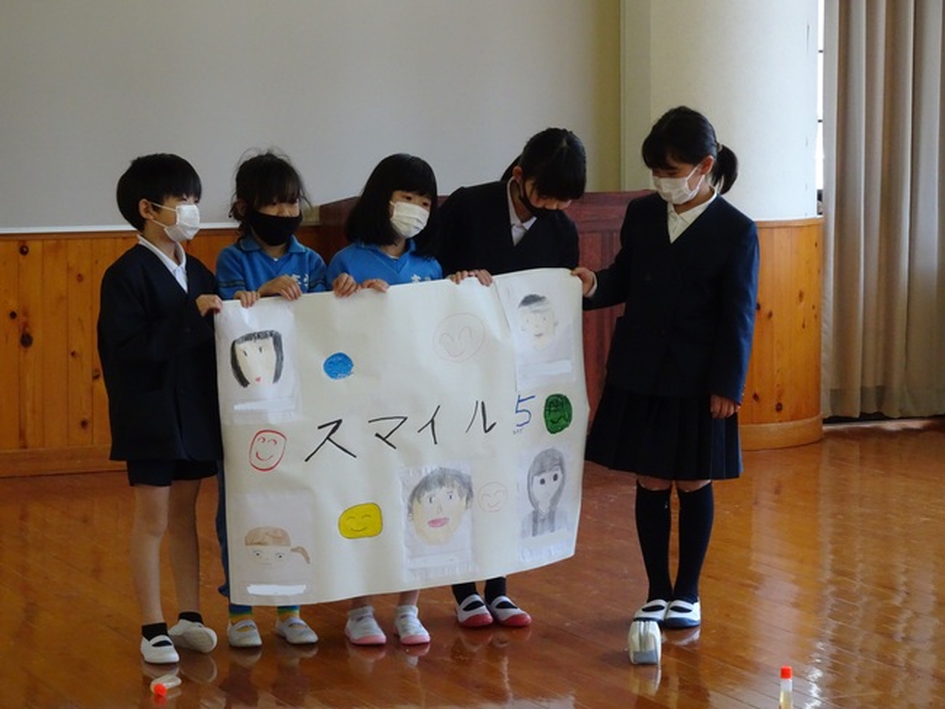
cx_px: 472
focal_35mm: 108
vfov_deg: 13.7
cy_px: 354
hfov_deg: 18.2
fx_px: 2949
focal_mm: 18.53
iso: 800
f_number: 5
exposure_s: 1/125
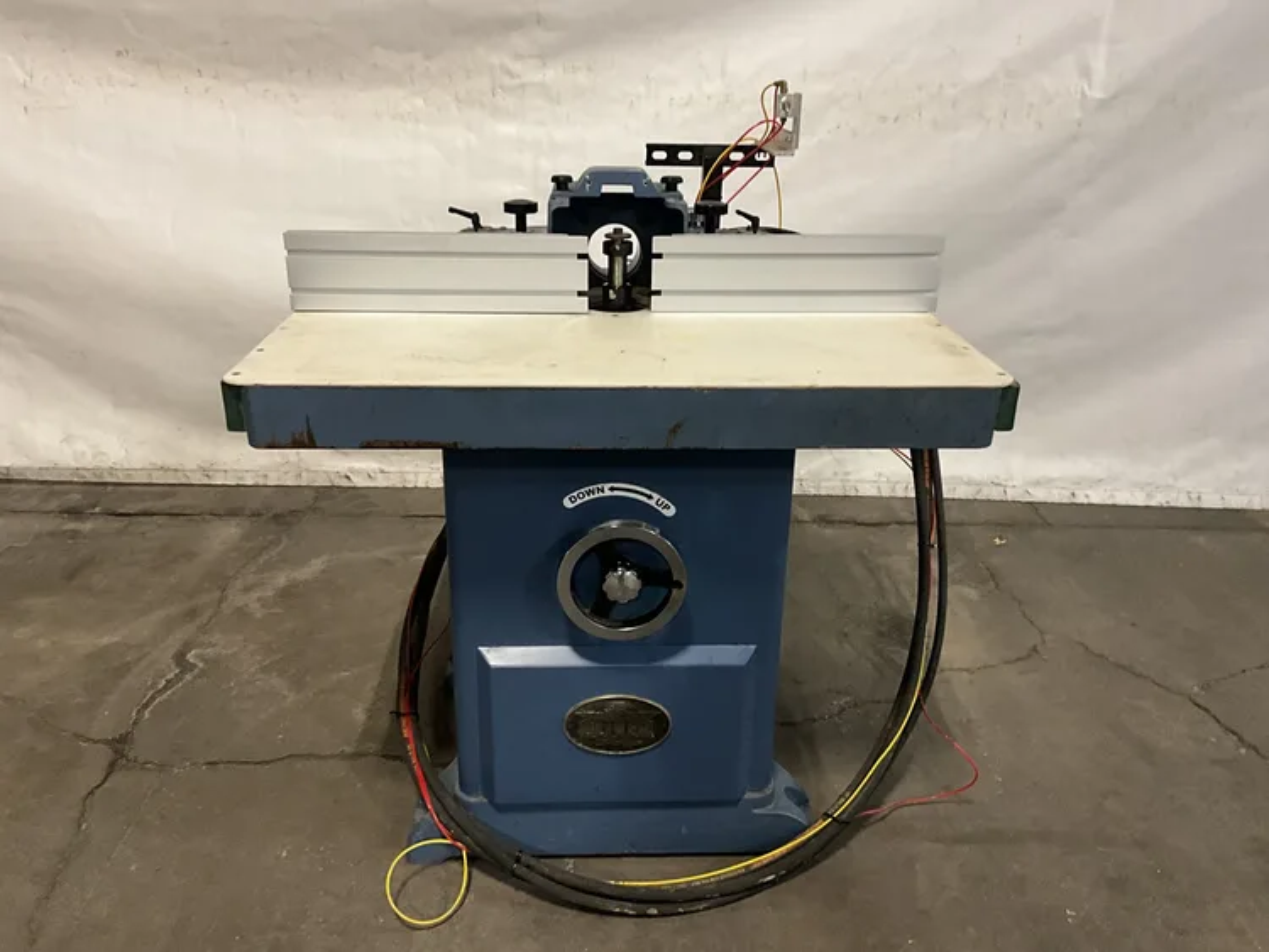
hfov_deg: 61.6
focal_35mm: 29
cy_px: 476
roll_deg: -1.2
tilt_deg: -22.5
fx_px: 1063
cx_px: 634
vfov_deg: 48.3
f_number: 1.8
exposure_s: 1/46
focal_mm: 3
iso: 320
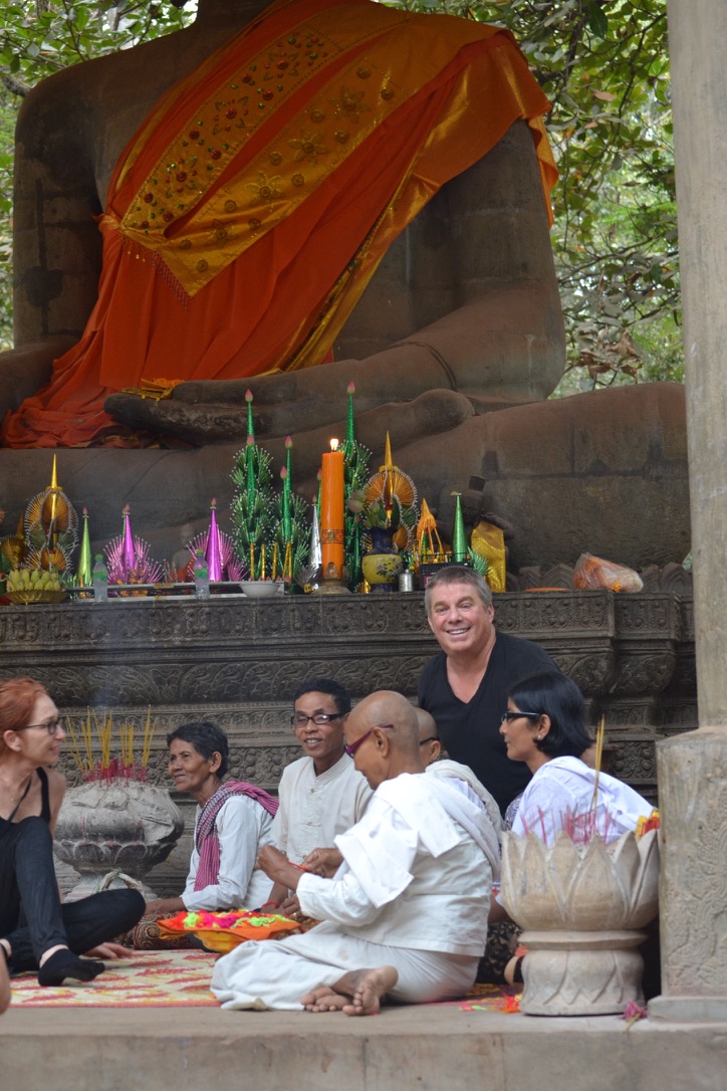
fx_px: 2499
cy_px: 546
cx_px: 364
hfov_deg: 16.6
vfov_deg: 24.6
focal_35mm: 82
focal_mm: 55
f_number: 4.5
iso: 800
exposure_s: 1/100
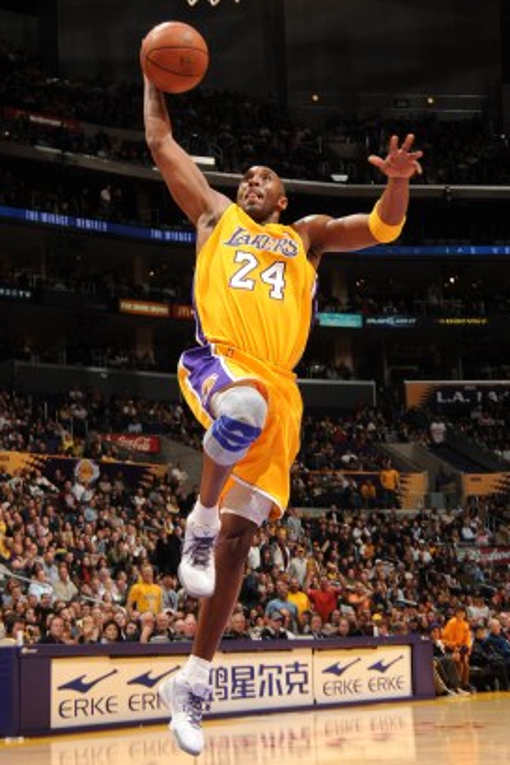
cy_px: 347
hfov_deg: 20.3
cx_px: 262
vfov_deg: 30.1
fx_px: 1425
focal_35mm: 67
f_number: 6.3
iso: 250
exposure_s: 1/250
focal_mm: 55
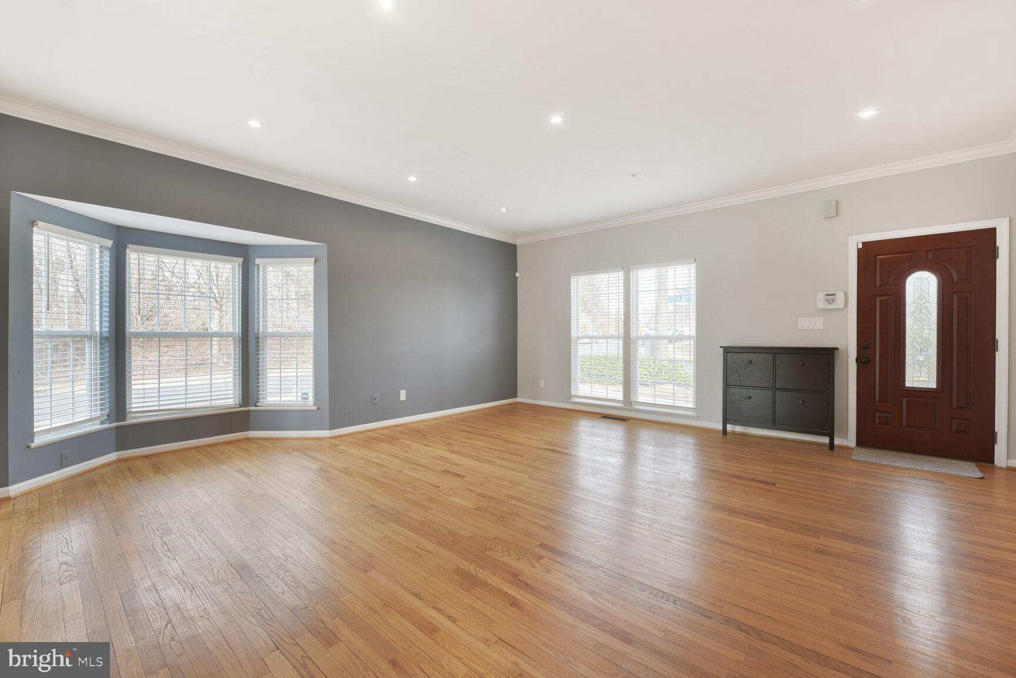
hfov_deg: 100.4
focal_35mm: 15
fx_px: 423
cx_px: 508
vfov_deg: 77.3
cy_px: 339
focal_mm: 15
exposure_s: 1/6
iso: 200
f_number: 8
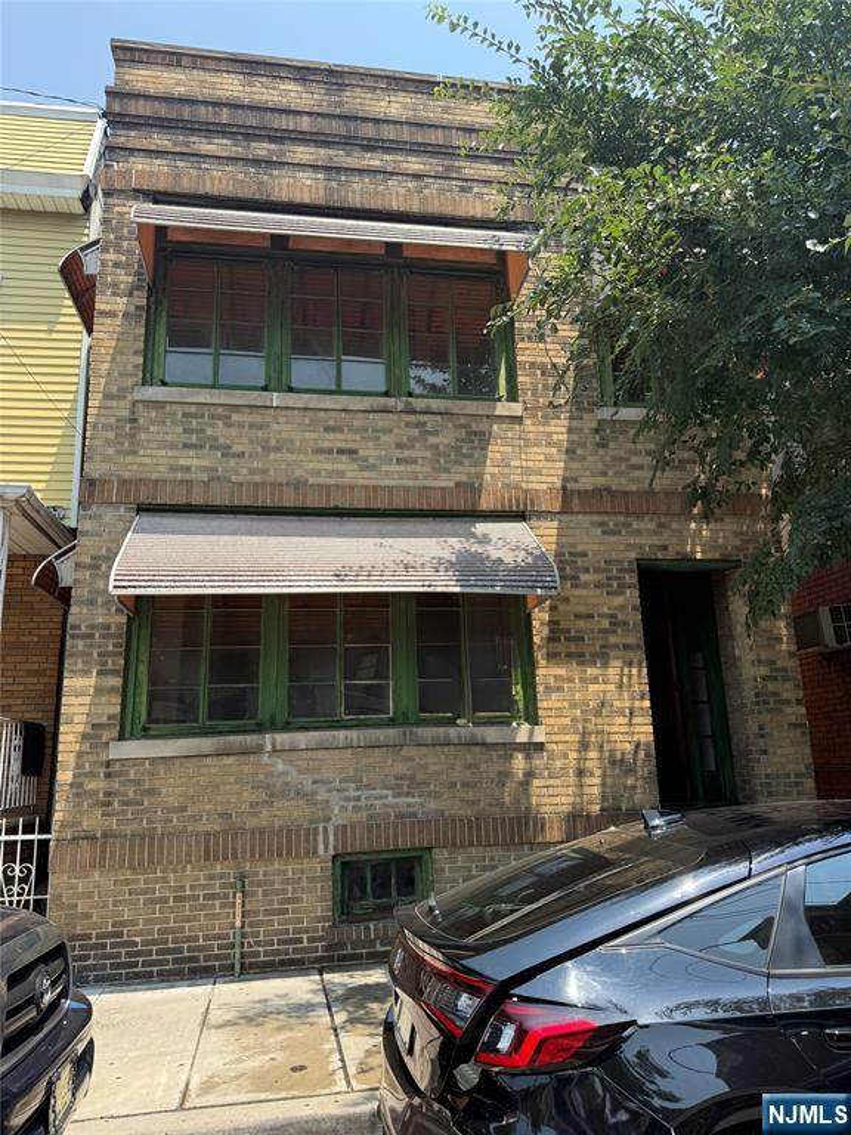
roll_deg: +1.8
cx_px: 426
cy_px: 568
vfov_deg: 71.6
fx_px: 787
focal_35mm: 24
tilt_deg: +13.0
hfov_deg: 56.8
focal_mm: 6.76
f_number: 1.78
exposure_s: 1/1553
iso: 100
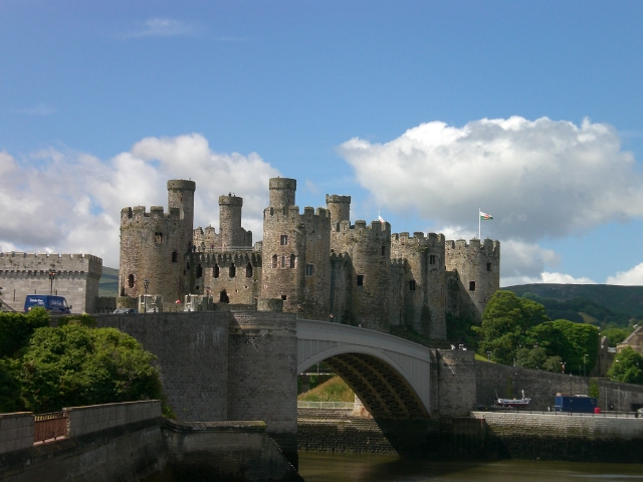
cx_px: 322
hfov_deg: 22.5
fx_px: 1616
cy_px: 241
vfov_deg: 17.0
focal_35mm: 87
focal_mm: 14.49
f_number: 7.1
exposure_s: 1/250
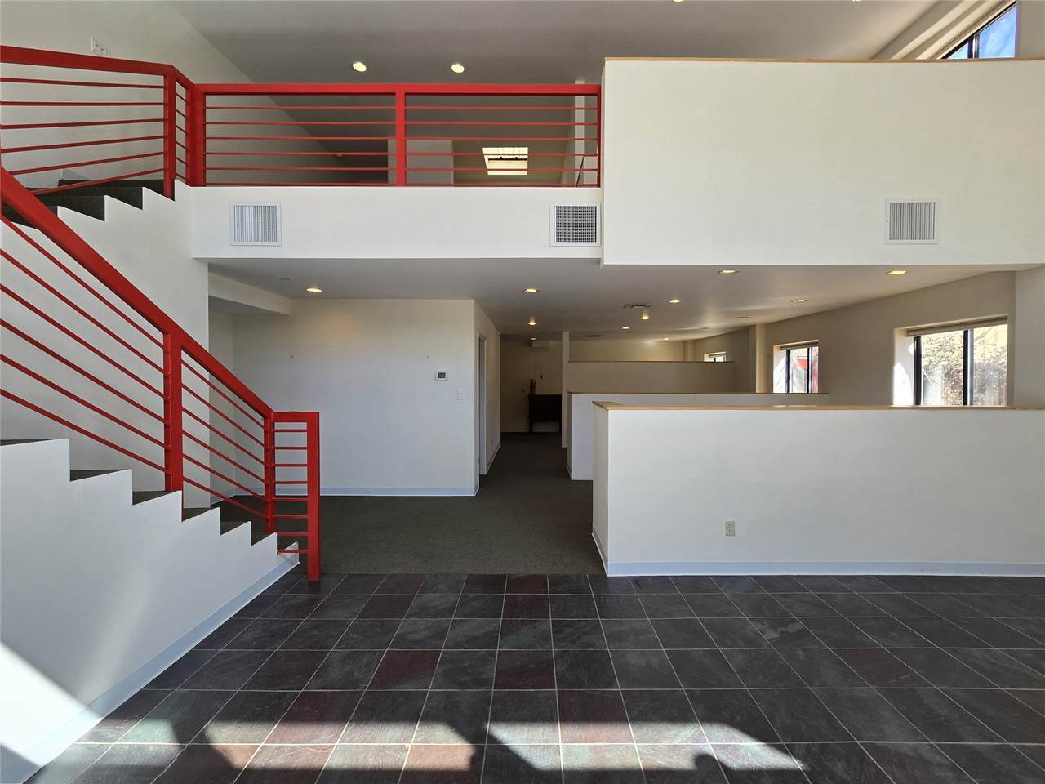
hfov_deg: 106.2
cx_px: 522
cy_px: 392
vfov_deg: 89.9
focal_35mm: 13
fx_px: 392
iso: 50
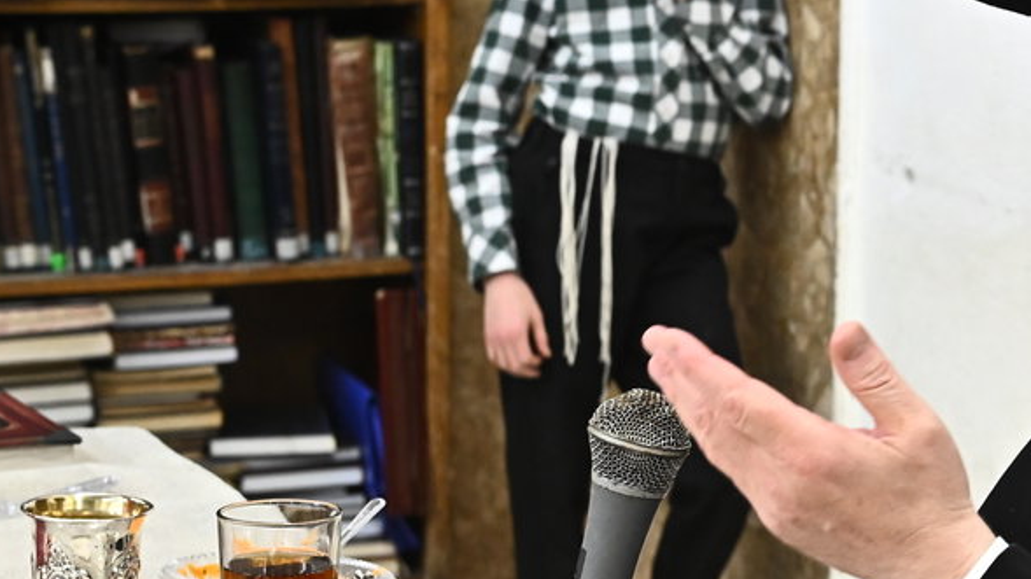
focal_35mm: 137
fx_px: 3744
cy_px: 281
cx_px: 1150
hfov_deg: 15.3
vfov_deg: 8.8
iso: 3200
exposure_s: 1/200
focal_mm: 55
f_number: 5.6
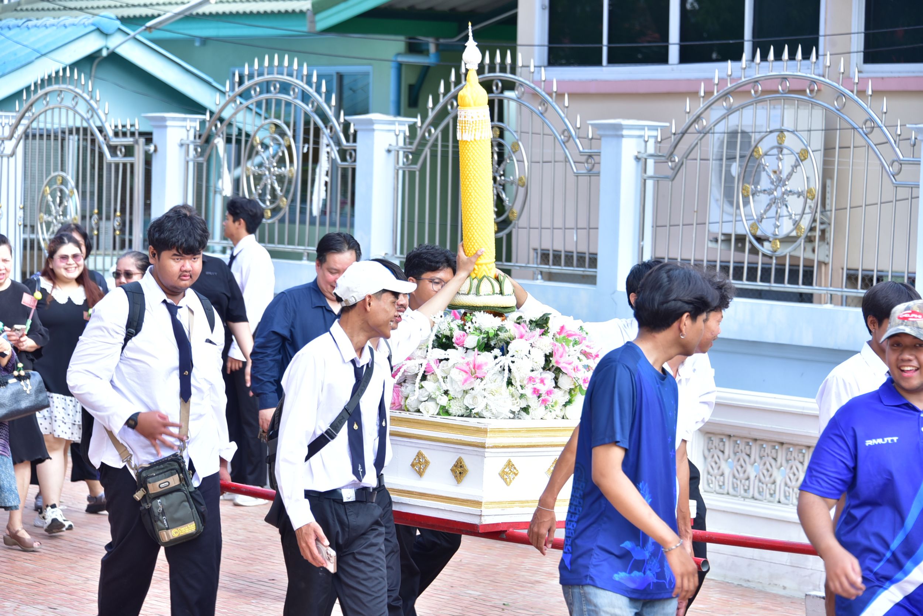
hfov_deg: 16.4
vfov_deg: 11.0
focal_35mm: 125
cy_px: 308
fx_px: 3206
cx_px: 462
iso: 250
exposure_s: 1/200
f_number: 6.3
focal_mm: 125
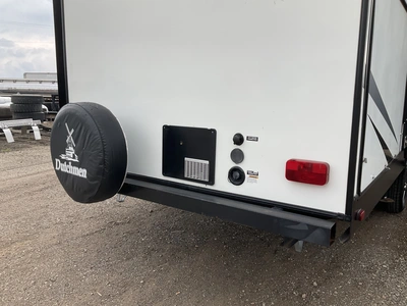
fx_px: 341
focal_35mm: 29
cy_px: 153
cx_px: 204
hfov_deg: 61.7
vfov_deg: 48.2
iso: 25
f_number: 1.8
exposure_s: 1/620
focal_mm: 3
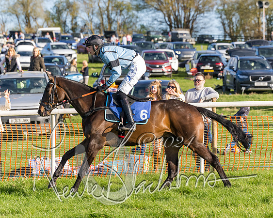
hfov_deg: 9.1
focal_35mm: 213
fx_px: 1723
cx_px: 136
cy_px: 118
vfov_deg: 7.2
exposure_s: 1/1600
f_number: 4
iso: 400
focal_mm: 110
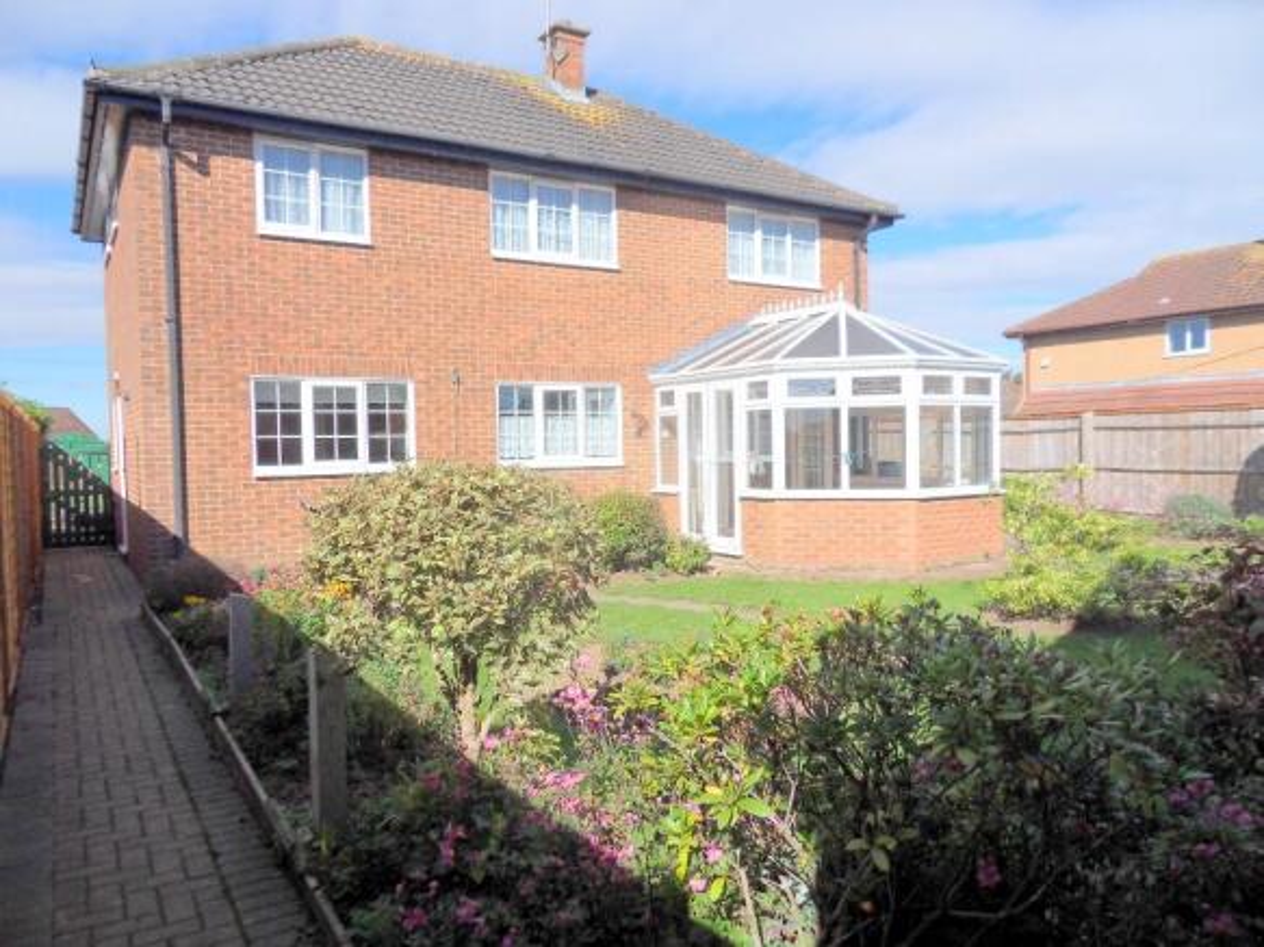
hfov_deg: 71.6
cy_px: 474
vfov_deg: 56.8
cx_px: 632
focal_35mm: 24
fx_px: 876
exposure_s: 1/350
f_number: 7.5
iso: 80
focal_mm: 4.2
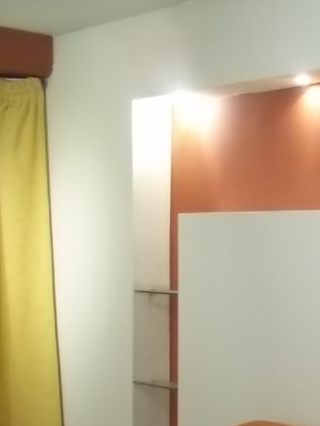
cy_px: 493
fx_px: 1232
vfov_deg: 18.7
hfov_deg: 14.2
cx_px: 424
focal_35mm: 100
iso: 320
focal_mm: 6.5
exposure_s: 1/30
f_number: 3.1
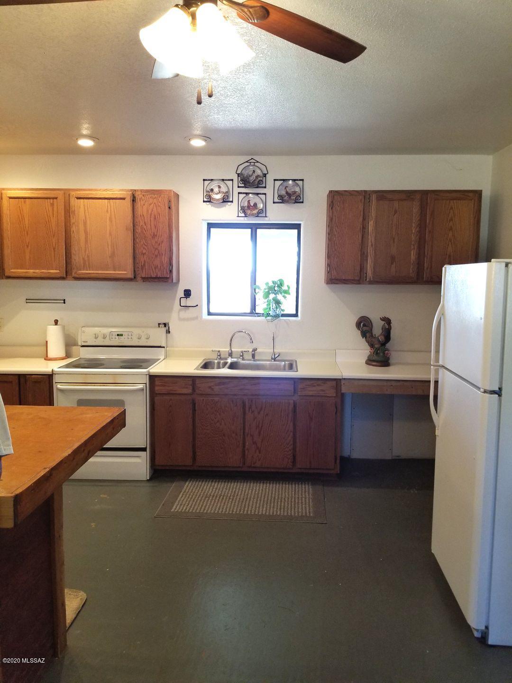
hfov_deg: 53.1
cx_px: 256
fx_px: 513
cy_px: 342
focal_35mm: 26
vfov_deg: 67.3
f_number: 1.7
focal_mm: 4.25
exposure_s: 1/60
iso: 200
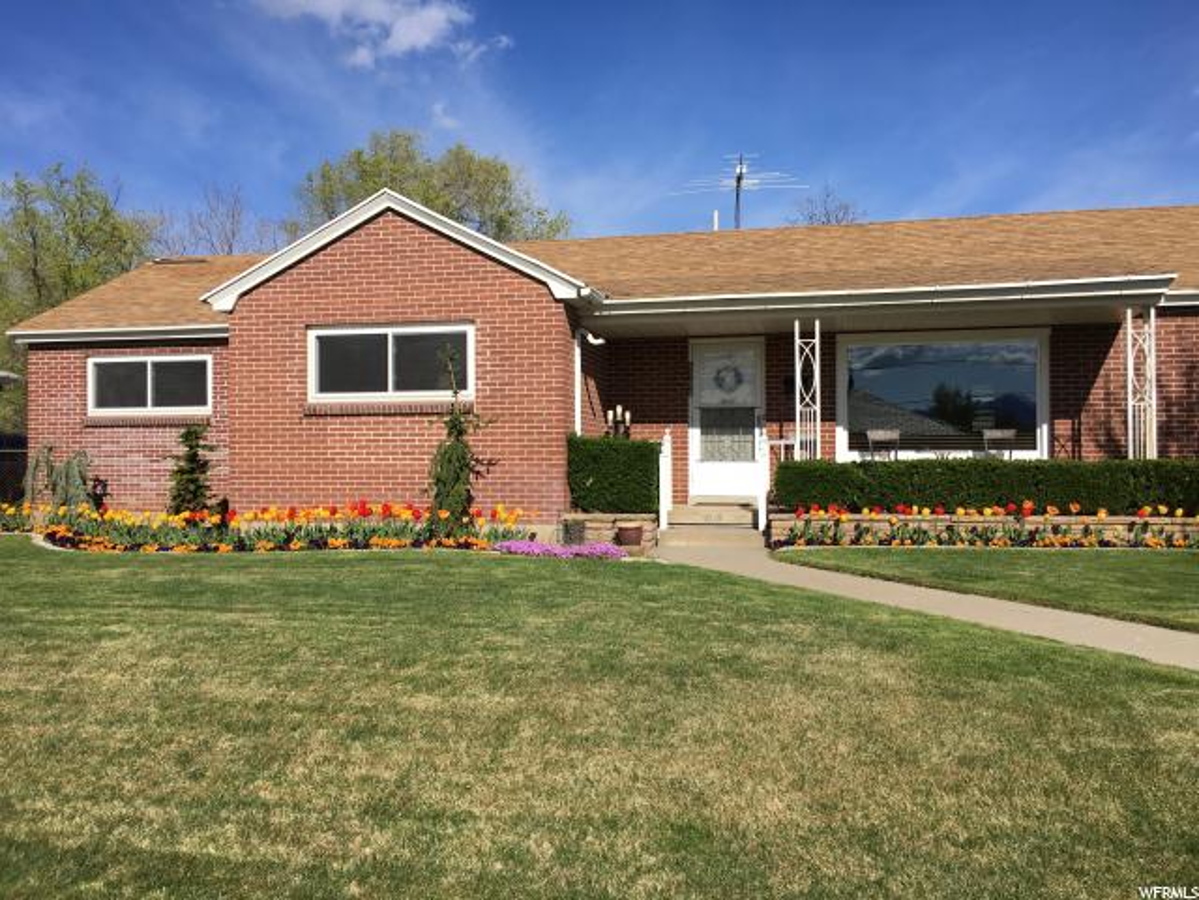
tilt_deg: +0.2
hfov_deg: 61.7
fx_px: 1004
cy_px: 450
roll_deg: +0.2
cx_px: 600
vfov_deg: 48.2
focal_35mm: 29
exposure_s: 1/1876
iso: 25
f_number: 2.2
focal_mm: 4.15
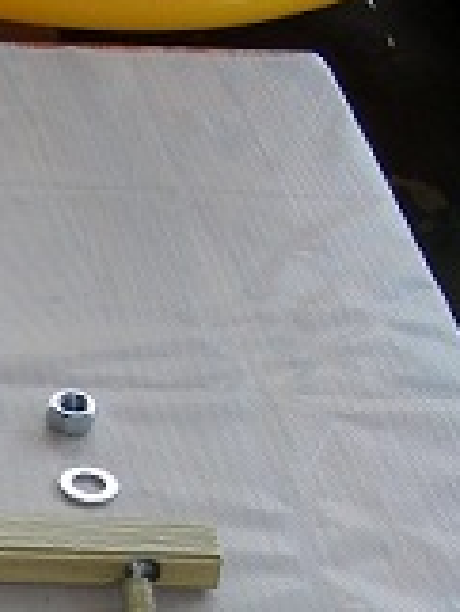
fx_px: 2477
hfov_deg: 10.1
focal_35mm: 140
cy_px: 870
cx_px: -338
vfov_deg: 13.4
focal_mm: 6.3
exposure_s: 1/98.6
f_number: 3.5
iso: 50
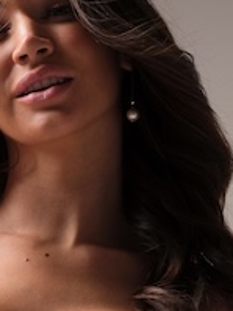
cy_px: 450
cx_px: 47
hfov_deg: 7.0
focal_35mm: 213
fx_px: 1914
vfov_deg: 9.1
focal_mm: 67.6
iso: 640
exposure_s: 1/125
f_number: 11
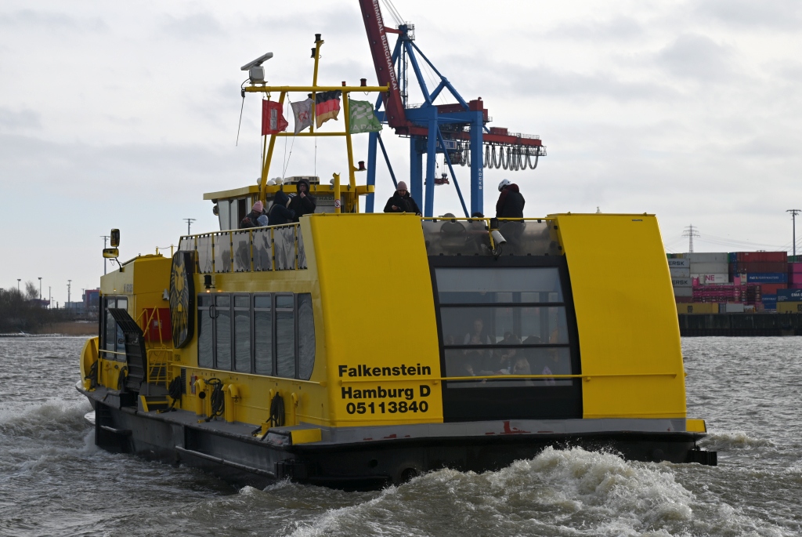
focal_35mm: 86
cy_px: 268
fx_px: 1918
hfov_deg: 23.6
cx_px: 401
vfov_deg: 15.9
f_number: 7.1
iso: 100
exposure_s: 1/400
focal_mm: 86
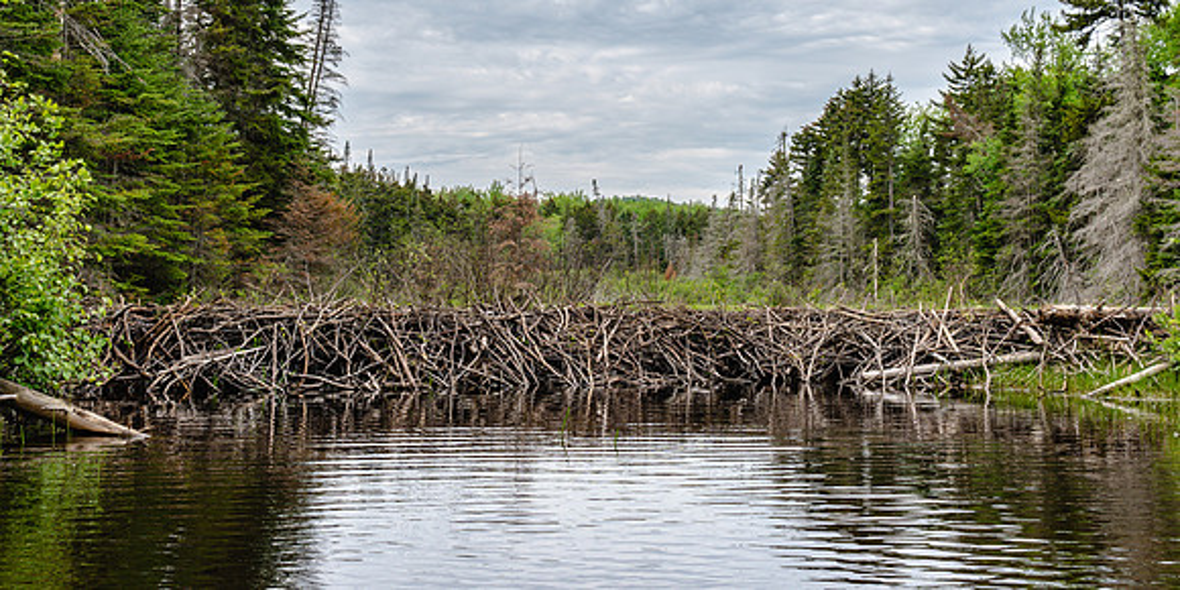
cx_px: 612
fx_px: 1421
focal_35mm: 47
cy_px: 147
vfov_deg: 23.2
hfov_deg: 45.1
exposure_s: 1/125
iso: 160
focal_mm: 24
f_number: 10
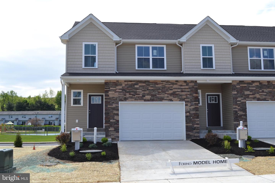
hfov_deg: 49.6
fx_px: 298
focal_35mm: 39
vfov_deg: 34.2
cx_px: 138
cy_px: 92
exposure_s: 1/320
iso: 200
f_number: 8
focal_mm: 26
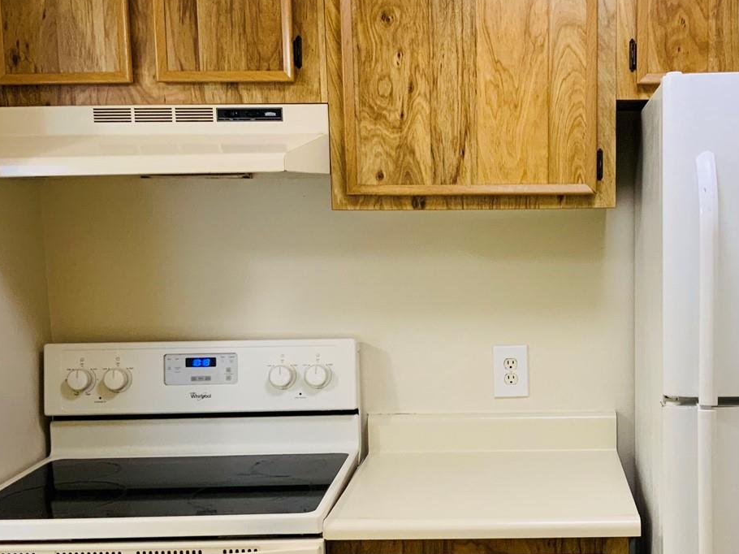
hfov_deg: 36.8
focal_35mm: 51
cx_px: 529
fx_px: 1088
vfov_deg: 28.5
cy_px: 335
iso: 100
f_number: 1.8
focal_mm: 3
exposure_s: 1/60
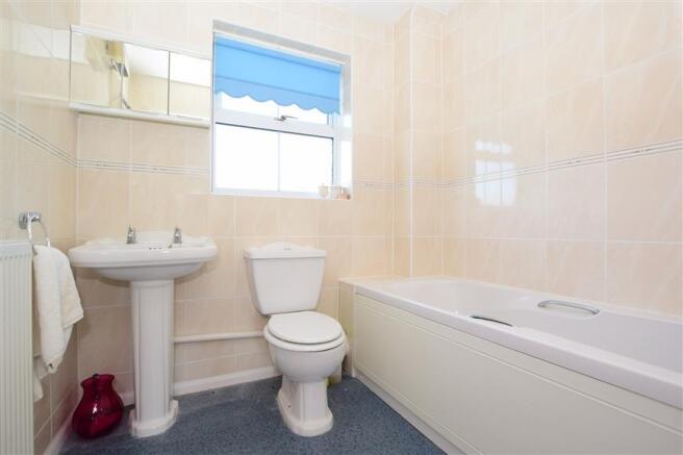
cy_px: 228
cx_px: 342
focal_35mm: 16
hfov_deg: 95.0
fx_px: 313
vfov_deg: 72.0
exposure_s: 1/80
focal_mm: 11
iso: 400
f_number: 5.6
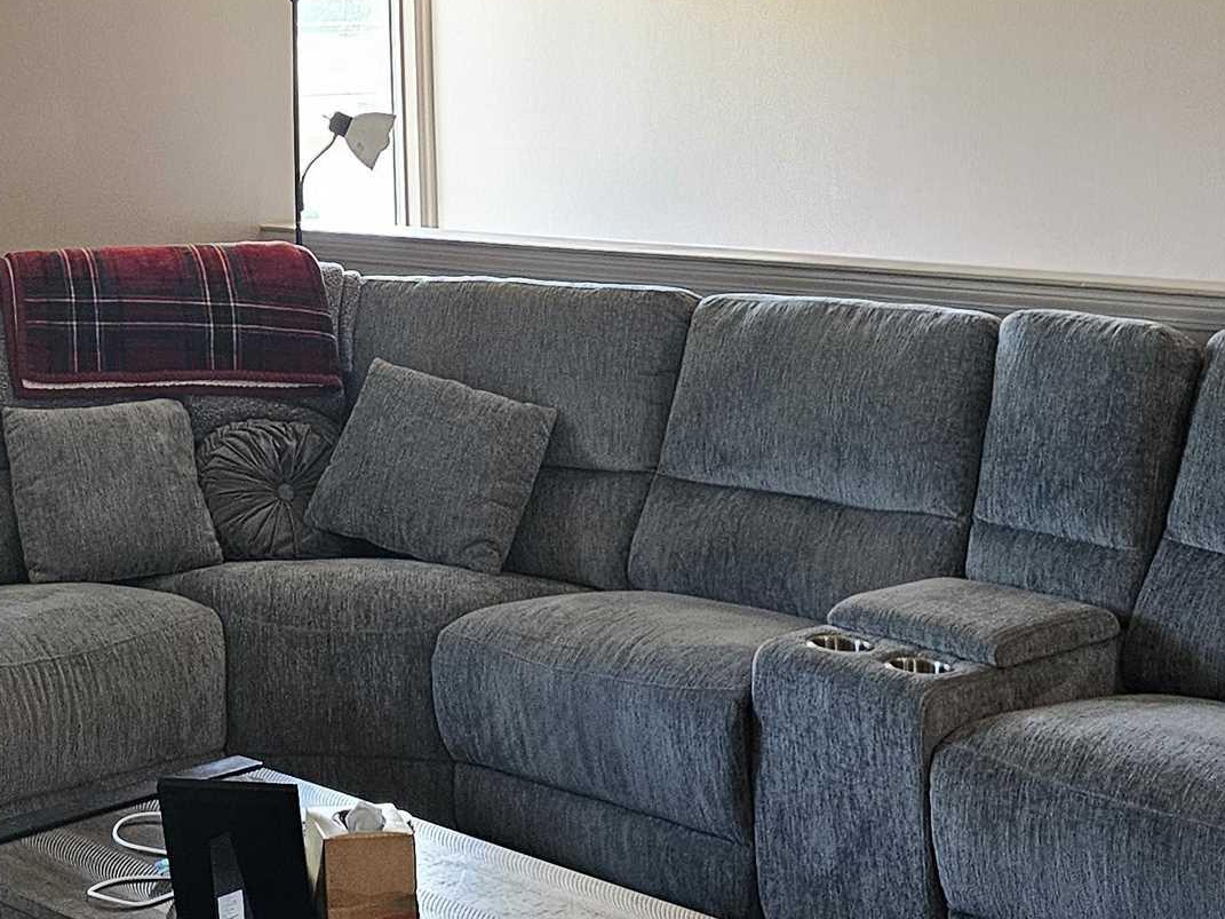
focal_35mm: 66
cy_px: -70
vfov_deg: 21.2
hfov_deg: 27.6
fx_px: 2335
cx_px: -9
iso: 640
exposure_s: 1/120
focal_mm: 6.3
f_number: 1.7
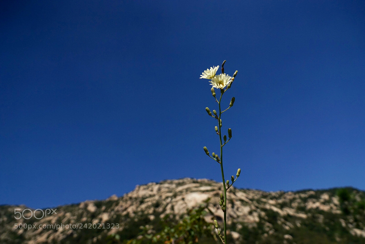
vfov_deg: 53.2
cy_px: 122
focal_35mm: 24
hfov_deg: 73.7
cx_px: 182
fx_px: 243
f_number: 6.3
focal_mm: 24
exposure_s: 1/8000
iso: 640
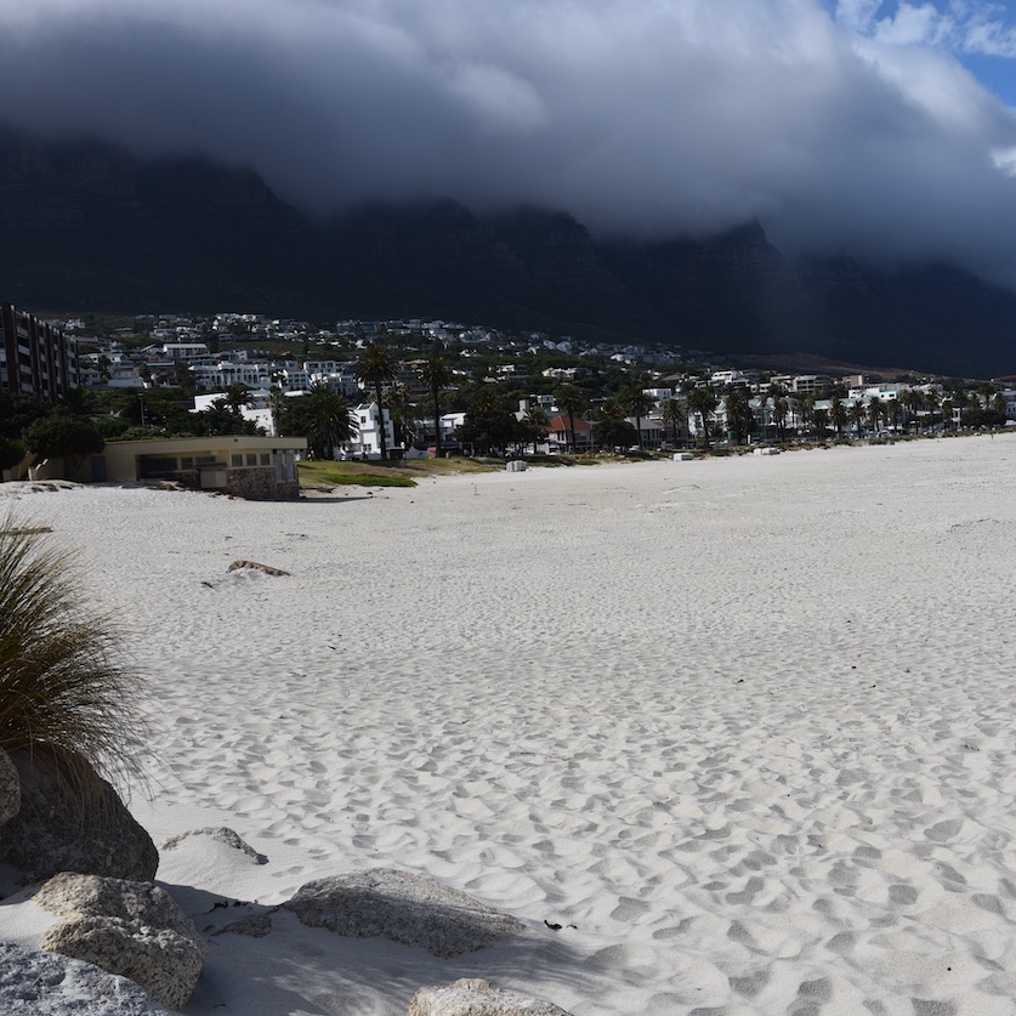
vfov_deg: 42.8
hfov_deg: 42.6
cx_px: 625
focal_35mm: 39
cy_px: 508
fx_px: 1295
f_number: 11
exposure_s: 1/500
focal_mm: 30
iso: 200
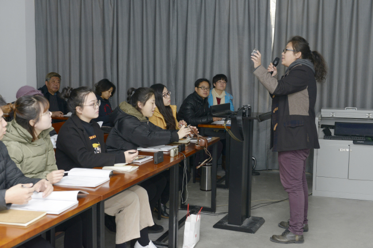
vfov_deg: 28.1
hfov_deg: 41.1
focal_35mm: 48
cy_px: 124
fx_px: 497
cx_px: 186
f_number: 6.3
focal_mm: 48
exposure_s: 1/320
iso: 800
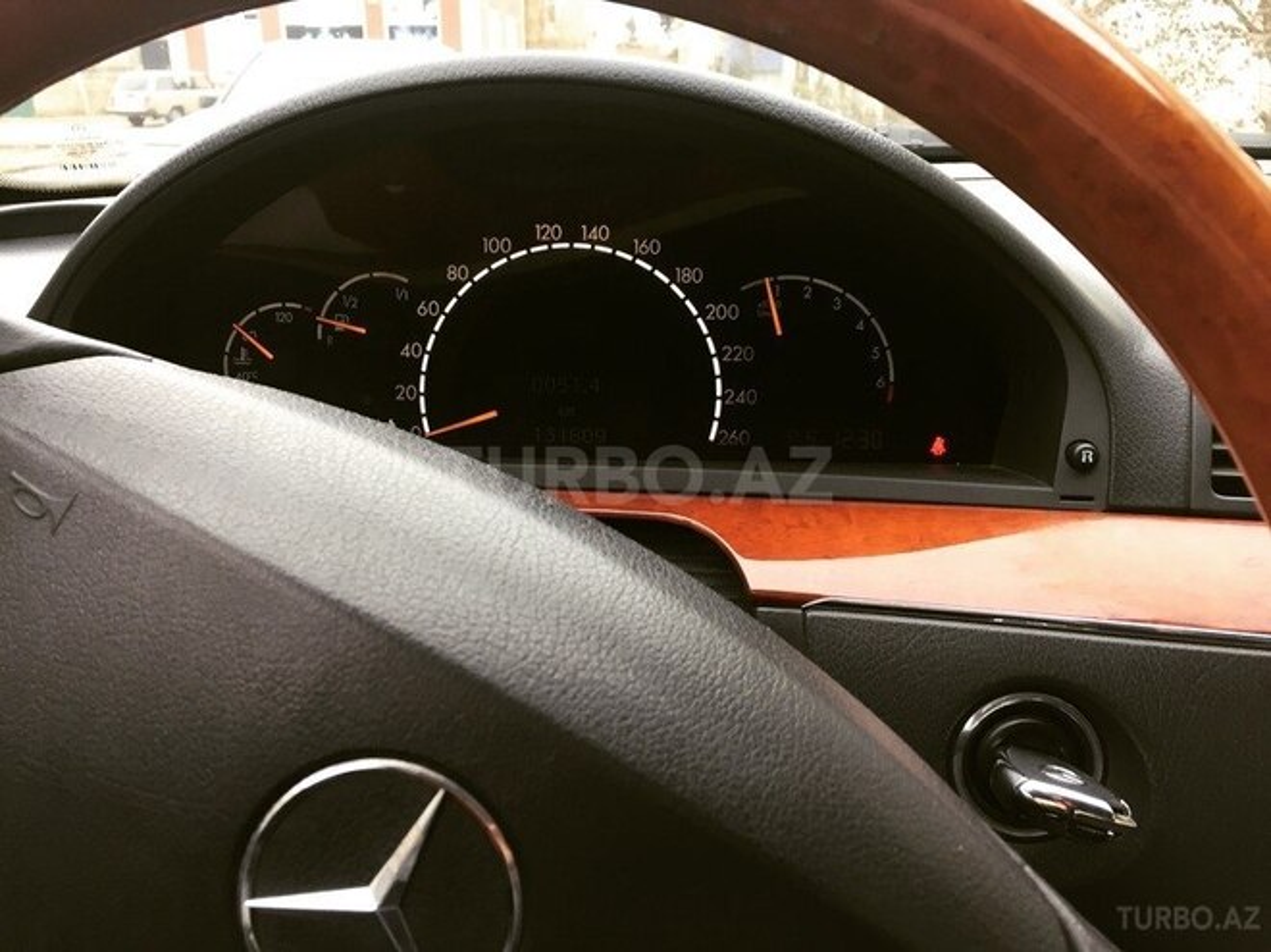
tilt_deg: -19.9
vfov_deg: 48.2
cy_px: 476
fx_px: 1064
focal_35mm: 29
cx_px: 636
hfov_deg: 61.7
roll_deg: +0.5
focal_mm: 4.15
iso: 40
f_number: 2.2
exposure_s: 1/33
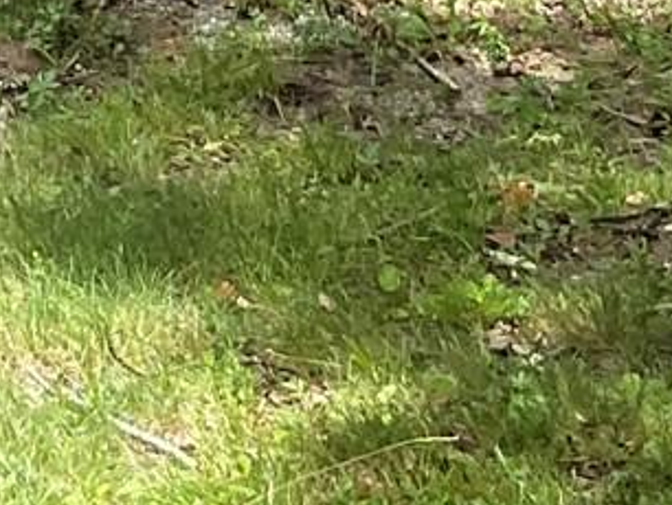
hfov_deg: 9.9
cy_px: -512
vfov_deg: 7.4
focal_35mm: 194
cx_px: -288
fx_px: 3769
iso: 16
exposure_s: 1/378
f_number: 1.8
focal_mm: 3
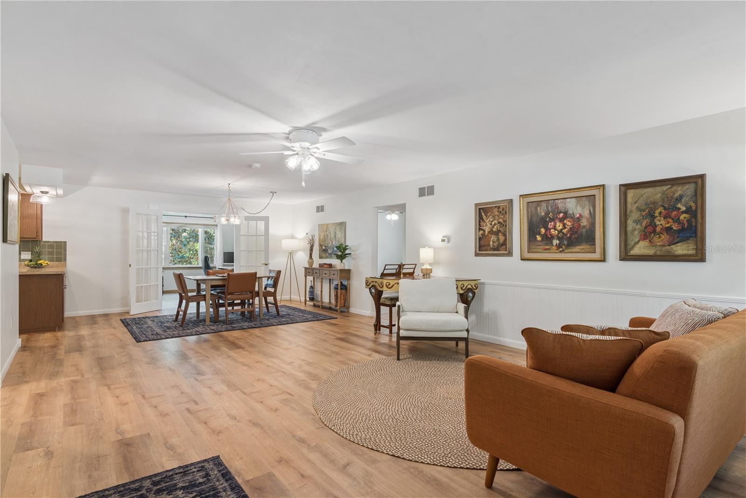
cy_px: 249
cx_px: 373
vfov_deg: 64.6
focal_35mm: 19
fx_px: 394
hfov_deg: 86.9
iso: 320
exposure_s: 1/13
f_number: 9
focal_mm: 19
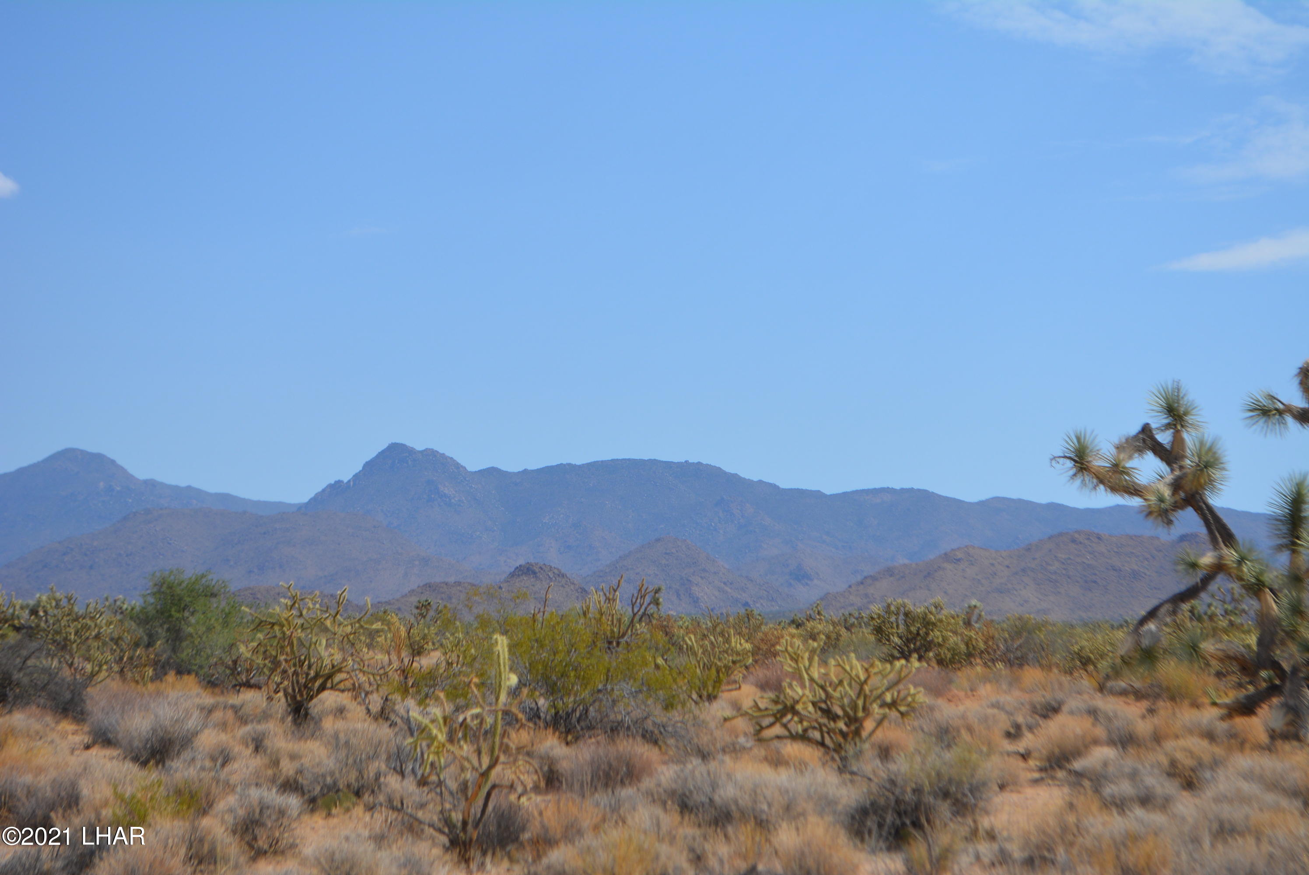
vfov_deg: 16.6
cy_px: 438
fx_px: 3002
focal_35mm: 82
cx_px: 654
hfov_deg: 24.6
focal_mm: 55
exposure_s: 1/2000
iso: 400
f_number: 7.1
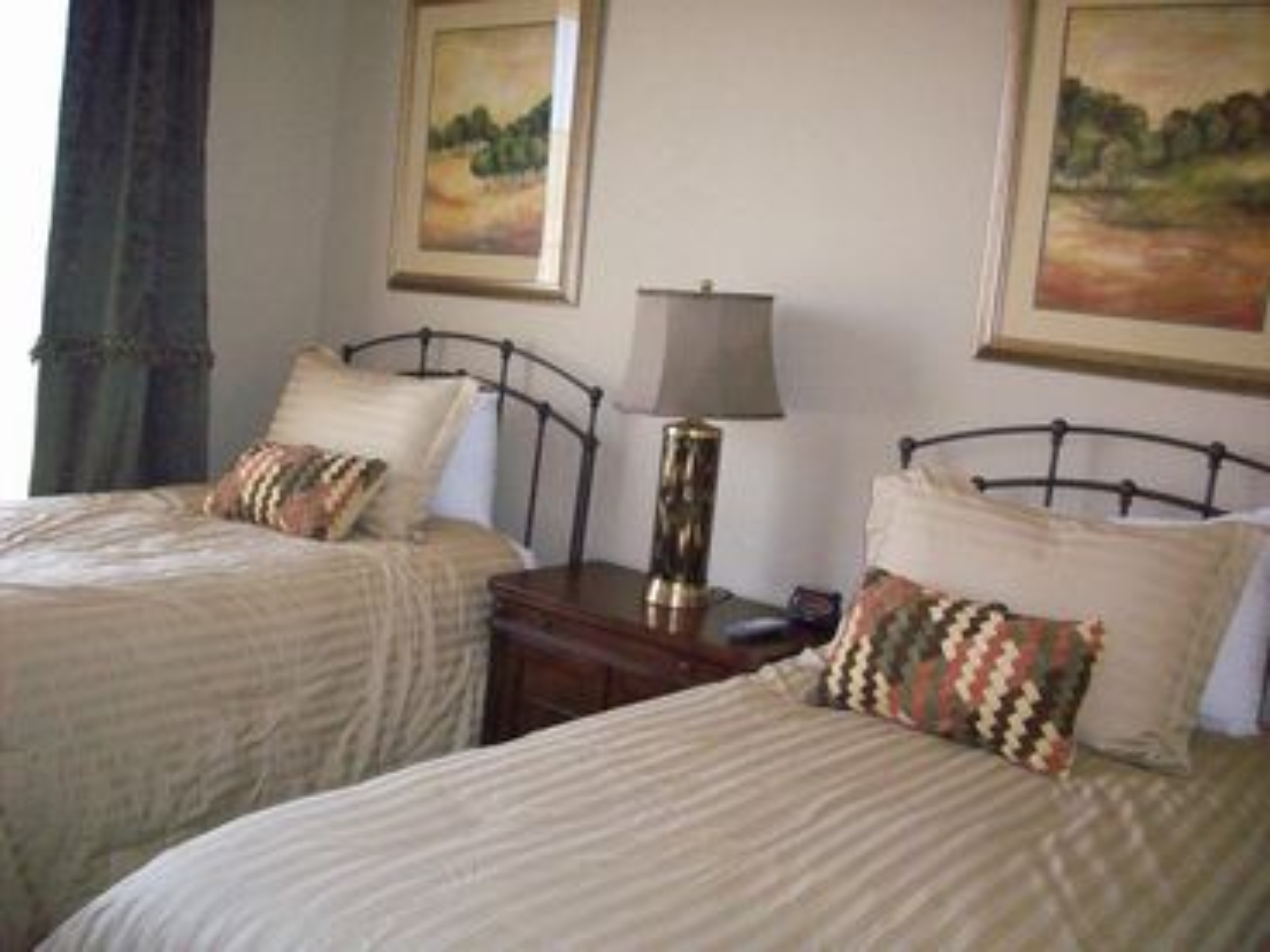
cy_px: 476
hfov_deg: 50.1
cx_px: 635
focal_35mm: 37
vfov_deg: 38.7
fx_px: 1357
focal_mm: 6.2
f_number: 2.8
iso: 400
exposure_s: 1/64
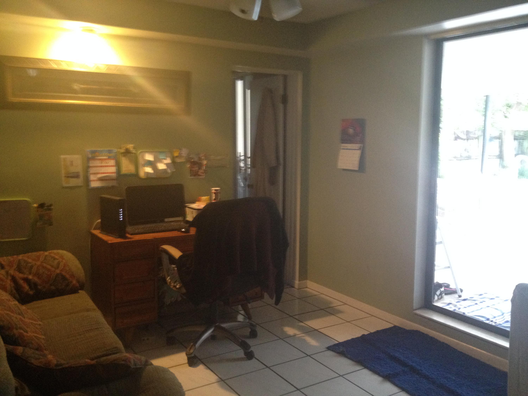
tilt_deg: -5.1
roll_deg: -0.3
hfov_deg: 52.6
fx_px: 534
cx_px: 264
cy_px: 198
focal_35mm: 35
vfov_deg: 40.7
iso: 250
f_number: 2.4
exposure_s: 1/20
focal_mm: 4.28
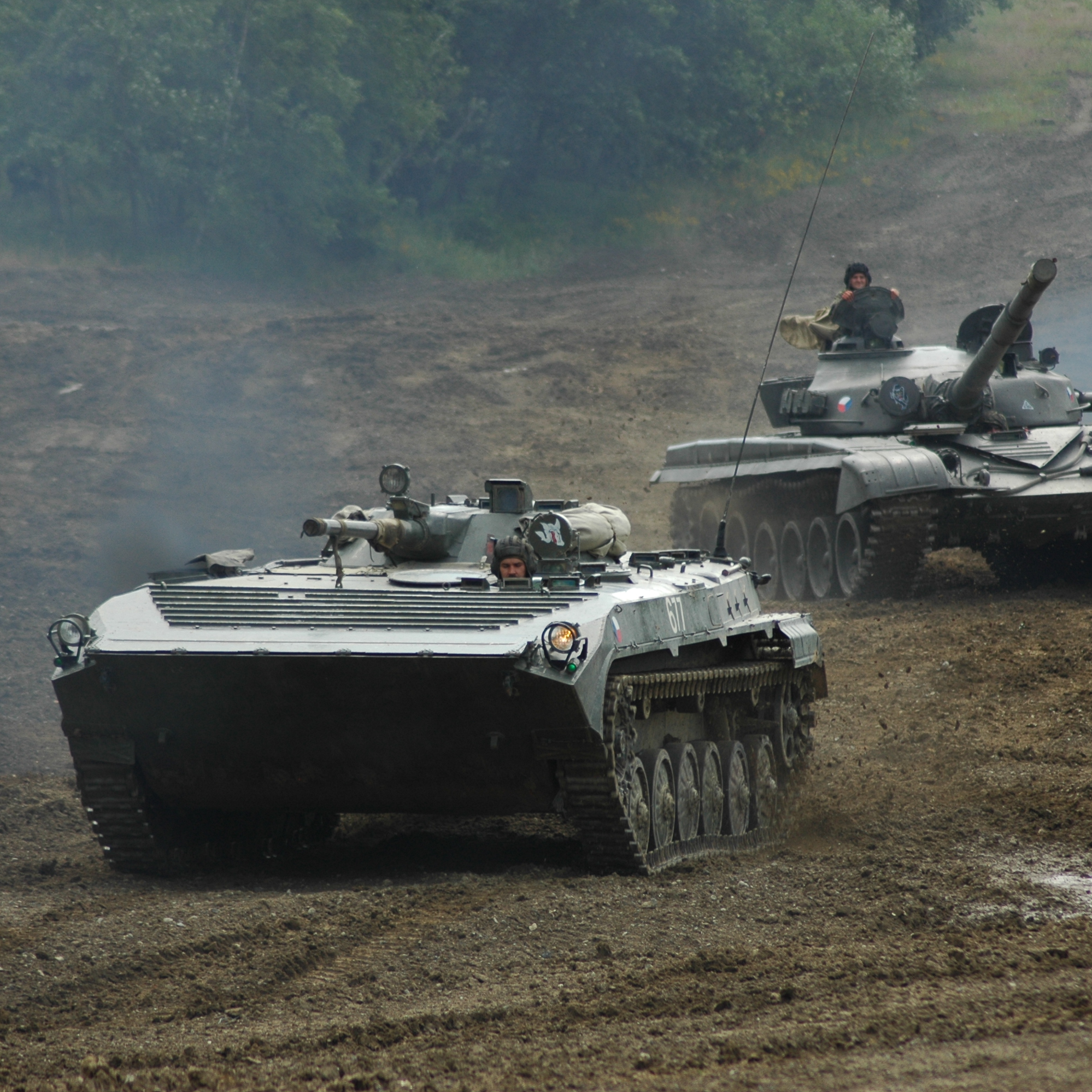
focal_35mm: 326
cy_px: 546
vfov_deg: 5.4
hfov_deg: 5.4
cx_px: 539
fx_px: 11635
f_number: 5
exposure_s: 1/400
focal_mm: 170
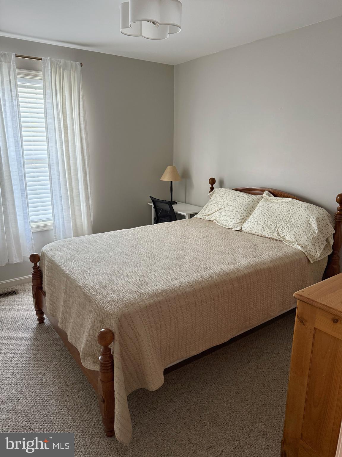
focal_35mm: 24
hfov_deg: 56.8
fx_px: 316
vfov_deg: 71.6
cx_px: 171
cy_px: 228
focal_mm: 6.76
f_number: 1.78
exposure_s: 1/60
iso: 320
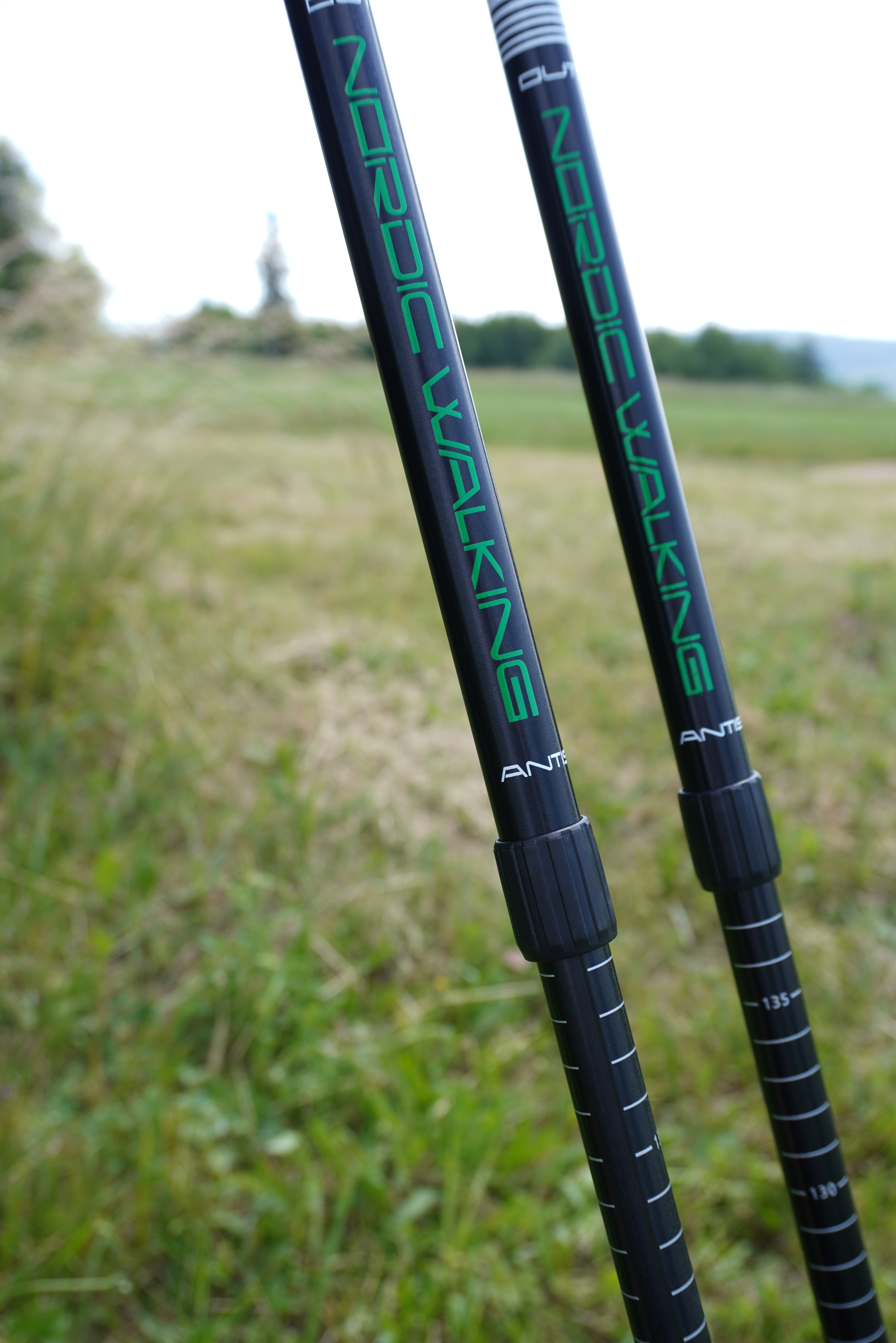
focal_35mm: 34
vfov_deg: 55.1
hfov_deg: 38.4
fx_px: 1288
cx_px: 448
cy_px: 672
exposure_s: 1/80
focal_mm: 23
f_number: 5.6
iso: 50
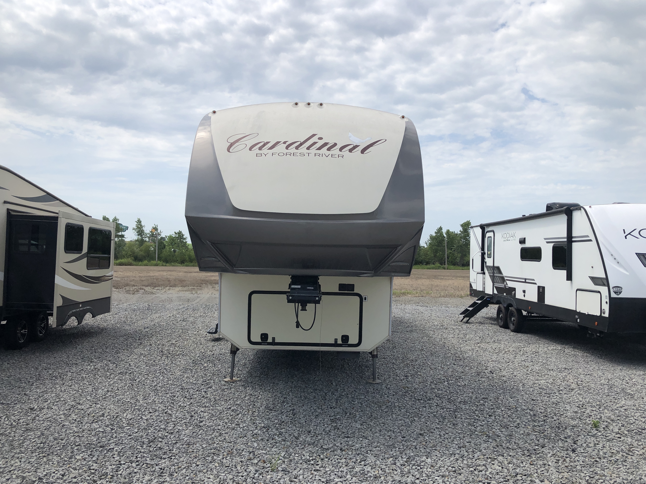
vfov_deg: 48.2
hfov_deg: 61.6
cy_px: 243
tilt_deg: +1.3
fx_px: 541
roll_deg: -0.6
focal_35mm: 29
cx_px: 312
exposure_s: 1/3436
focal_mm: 3.99
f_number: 1.8
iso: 20
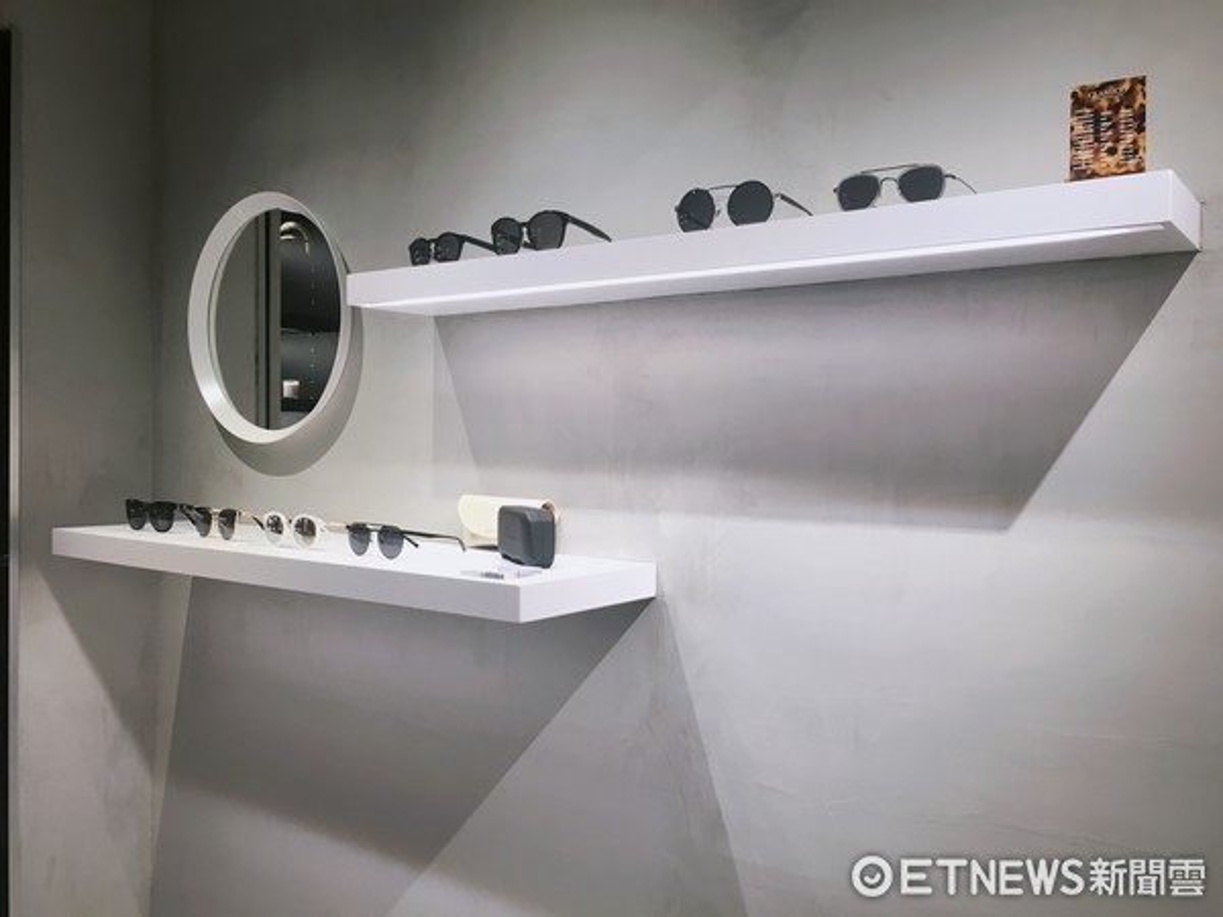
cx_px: 612
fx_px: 1025
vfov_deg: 48.2
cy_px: 458
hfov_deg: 61.7
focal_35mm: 29
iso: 32
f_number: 2.2
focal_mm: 4.15
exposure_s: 1/30
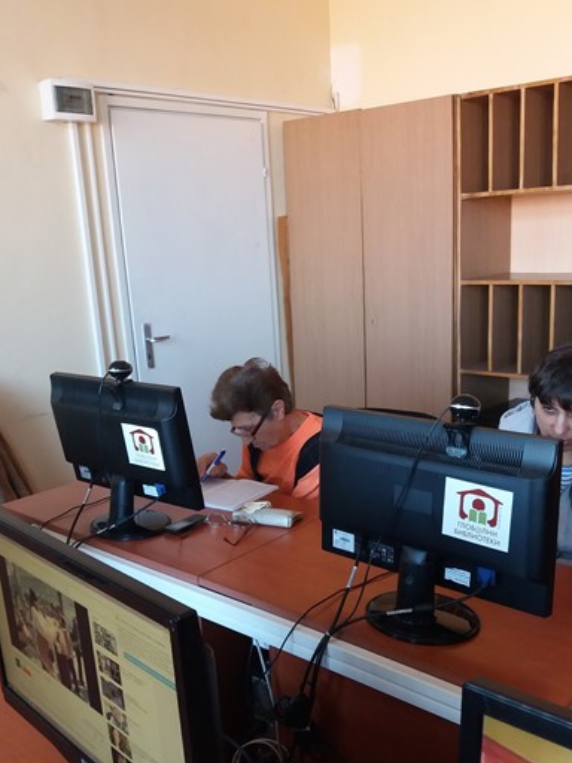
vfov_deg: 52.5
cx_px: 334
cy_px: 431
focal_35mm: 35
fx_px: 771
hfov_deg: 40.6
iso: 160
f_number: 1.9
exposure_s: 1/33
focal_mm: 3.7
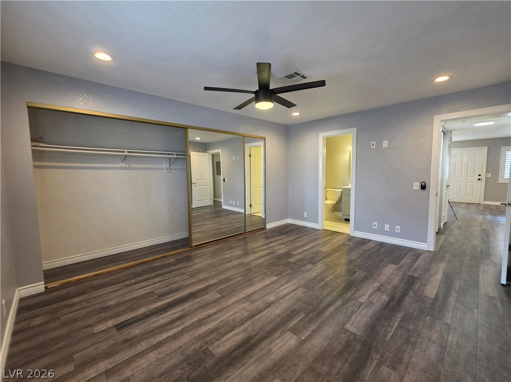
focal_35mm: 13
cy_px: 191
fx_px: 192
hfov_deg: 106.2
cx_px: 256
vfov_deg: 89.9
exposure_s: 1/60.2
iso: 250
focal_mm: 2.2
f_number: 1.9
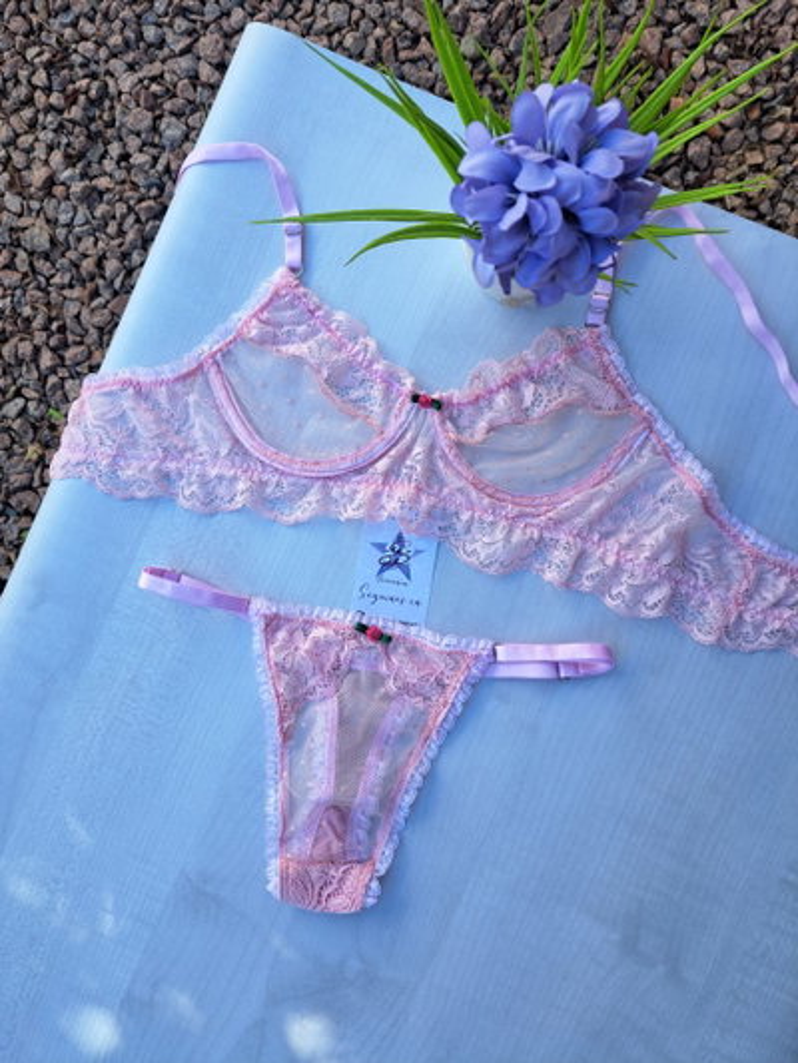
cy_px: 532
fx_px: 737
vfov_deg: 71.6
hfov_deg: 56.8
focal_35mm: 24
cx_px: 399
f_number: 1.8
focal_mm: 5.23
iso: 50
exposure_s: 1/149
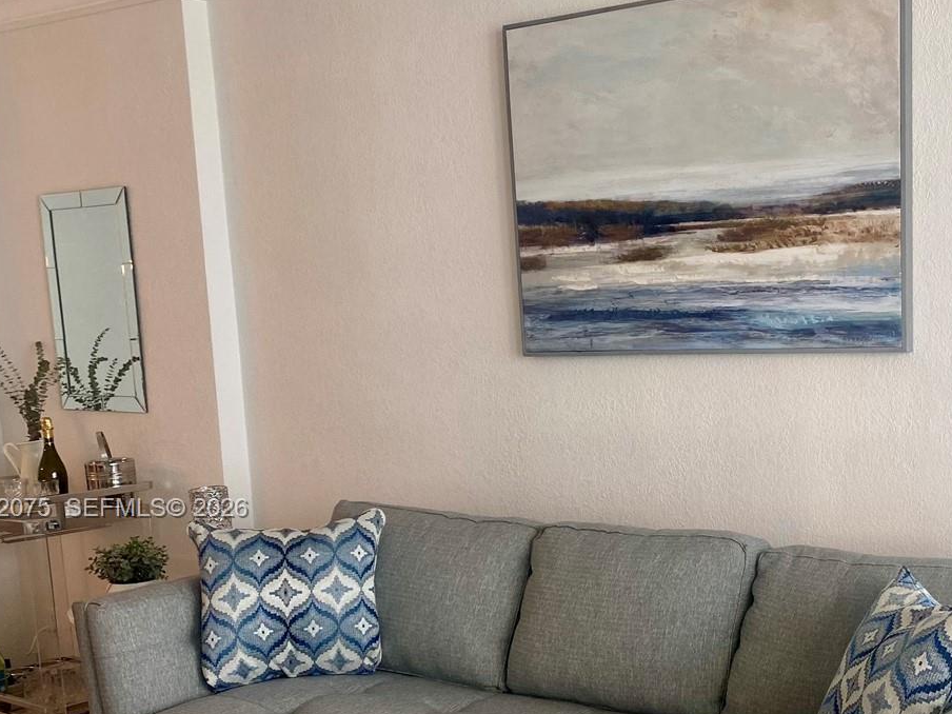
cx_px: 762
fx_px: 1265
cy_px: 510
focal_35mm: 46
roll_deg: +0.4
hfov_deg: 39.6
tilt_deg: -9.3
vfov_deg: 31.1
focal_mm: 4.25
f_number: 1.8
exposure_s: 1/120
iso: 80
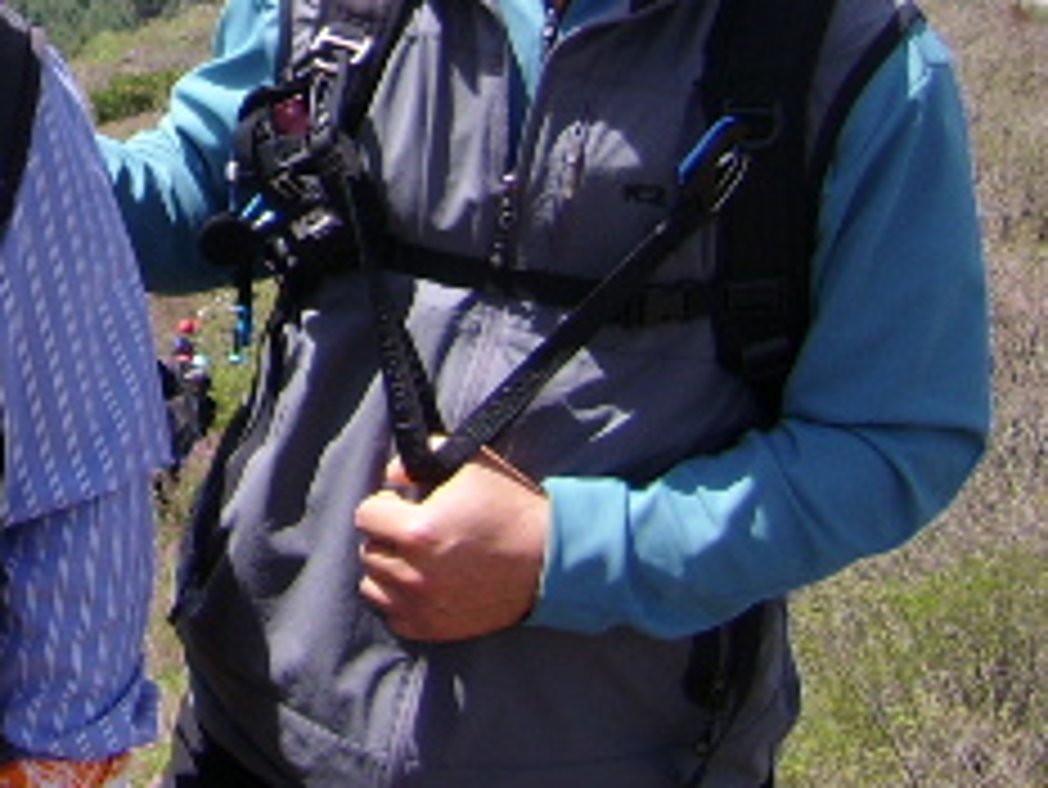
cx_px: -202
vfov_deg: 15.1
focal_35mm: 96
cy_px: -23
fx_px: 2908
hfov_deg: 19.3
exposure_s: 1/594
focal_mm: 5.95
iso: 50
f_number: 2.8
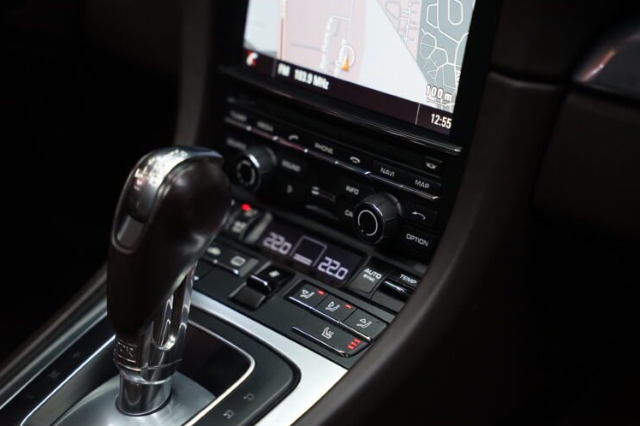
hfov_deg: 28.1
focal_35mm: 72
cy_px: 215
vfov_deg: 18.9
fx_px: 1280
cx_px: 318
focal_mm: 70
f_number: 2.8
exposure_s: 1/80
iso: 1600
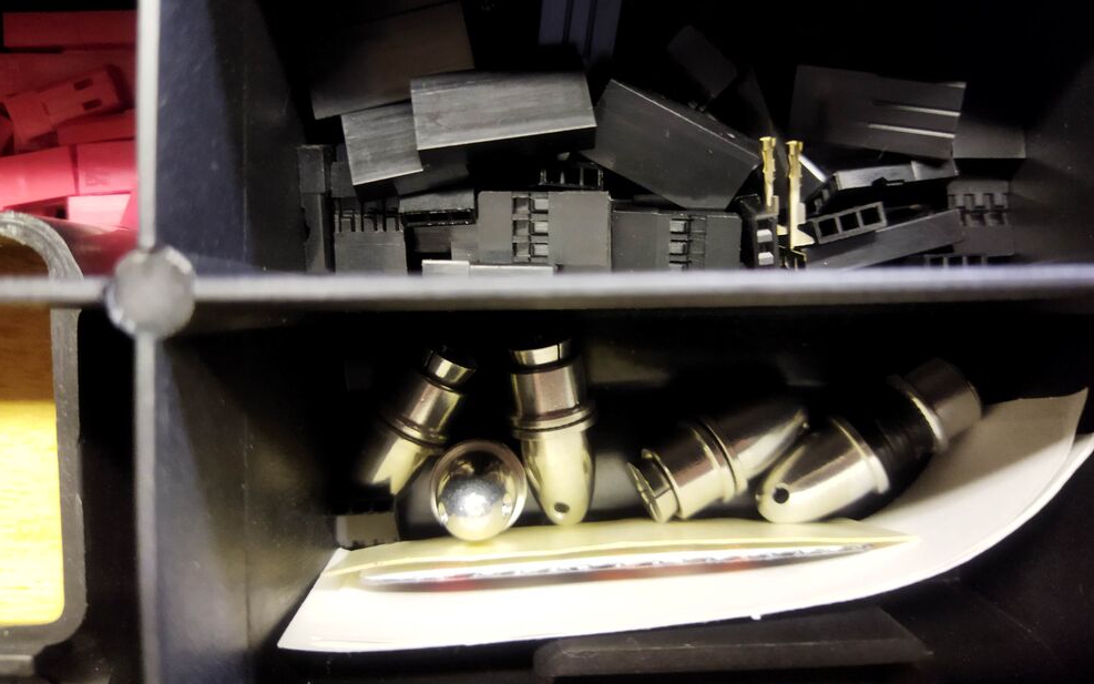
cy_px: 293
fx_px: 865
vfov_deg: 43.0
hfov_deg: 64.6
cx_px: 550
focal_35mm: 29
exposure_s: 1/25
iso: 409
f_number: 1.79
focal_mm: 4.71
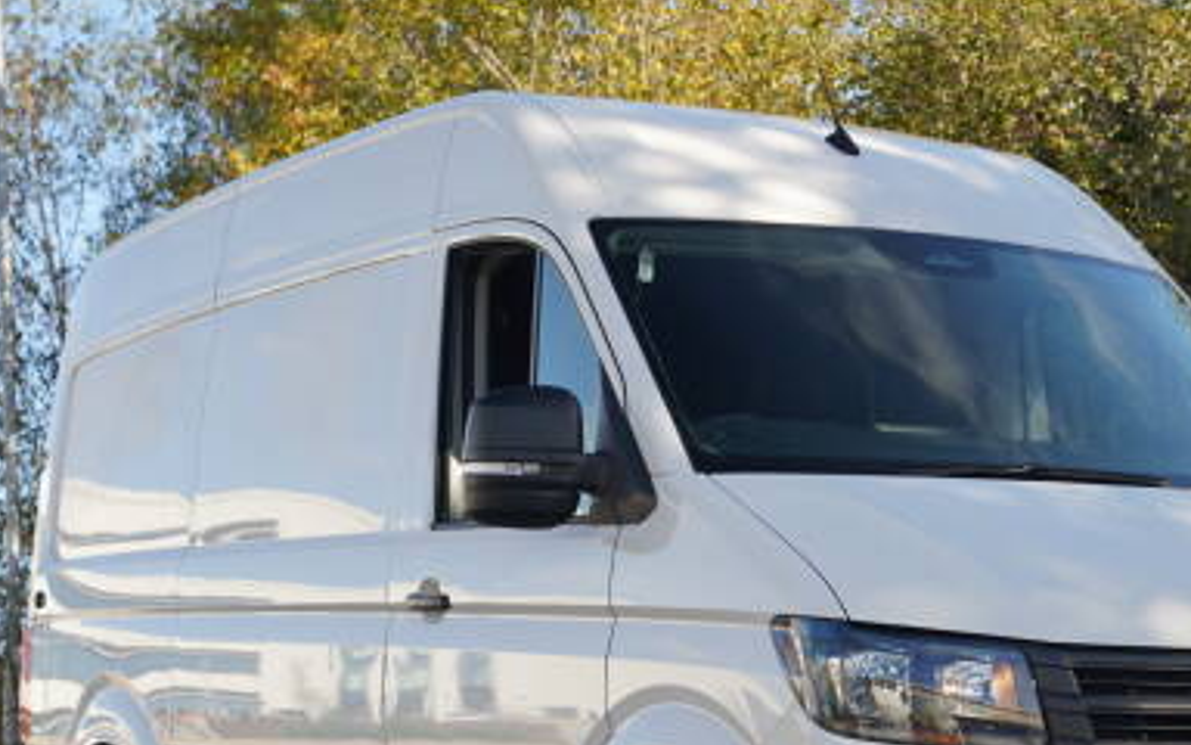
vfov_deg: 14.2
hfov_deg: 22.5
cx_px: 825
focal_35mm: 92
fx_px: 2971
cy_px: 621
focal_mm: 53.9
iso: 100
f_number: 5.6
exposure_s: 1/125
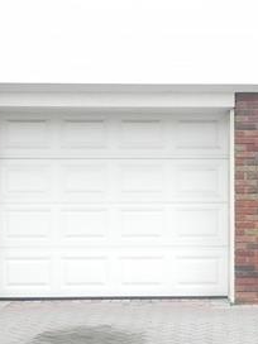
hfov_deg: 14.9
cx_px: 243
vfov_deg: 20.0
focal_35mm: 98
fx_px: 974
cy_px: 191
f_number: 5
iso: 160
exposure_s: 1/141
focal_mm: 4.6
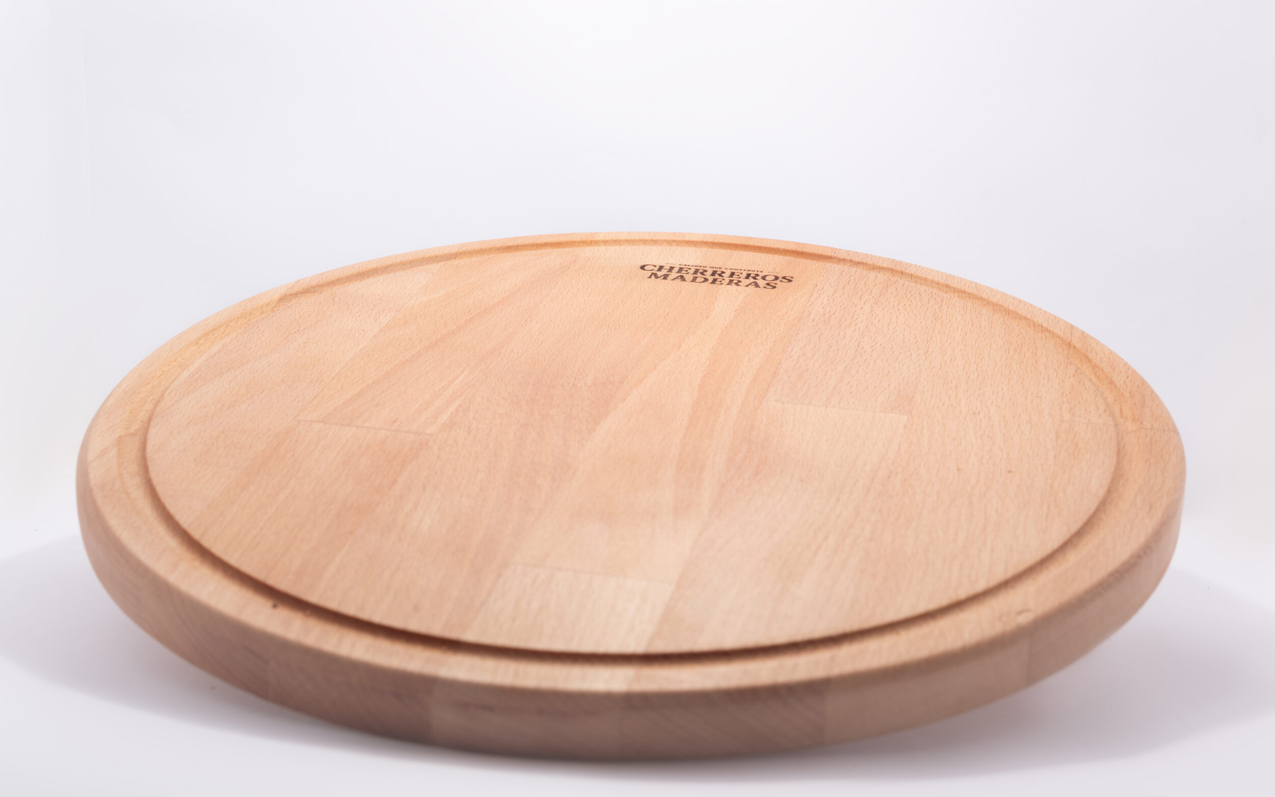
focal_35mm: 52
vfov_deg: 24.9
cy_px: 397
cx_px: 639
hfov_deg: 38.9
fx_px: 1807
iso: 100
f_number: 8
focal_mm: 50
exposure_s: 1/200
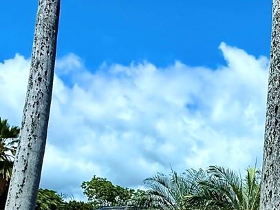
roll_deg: +0.4
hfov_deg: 32.2
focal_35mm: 55
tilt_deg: -0.8
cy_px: 242
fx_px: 445
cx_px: 281
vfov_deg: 24.4
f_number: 2.2
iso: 50
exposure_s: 1/3663
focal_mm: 2.22
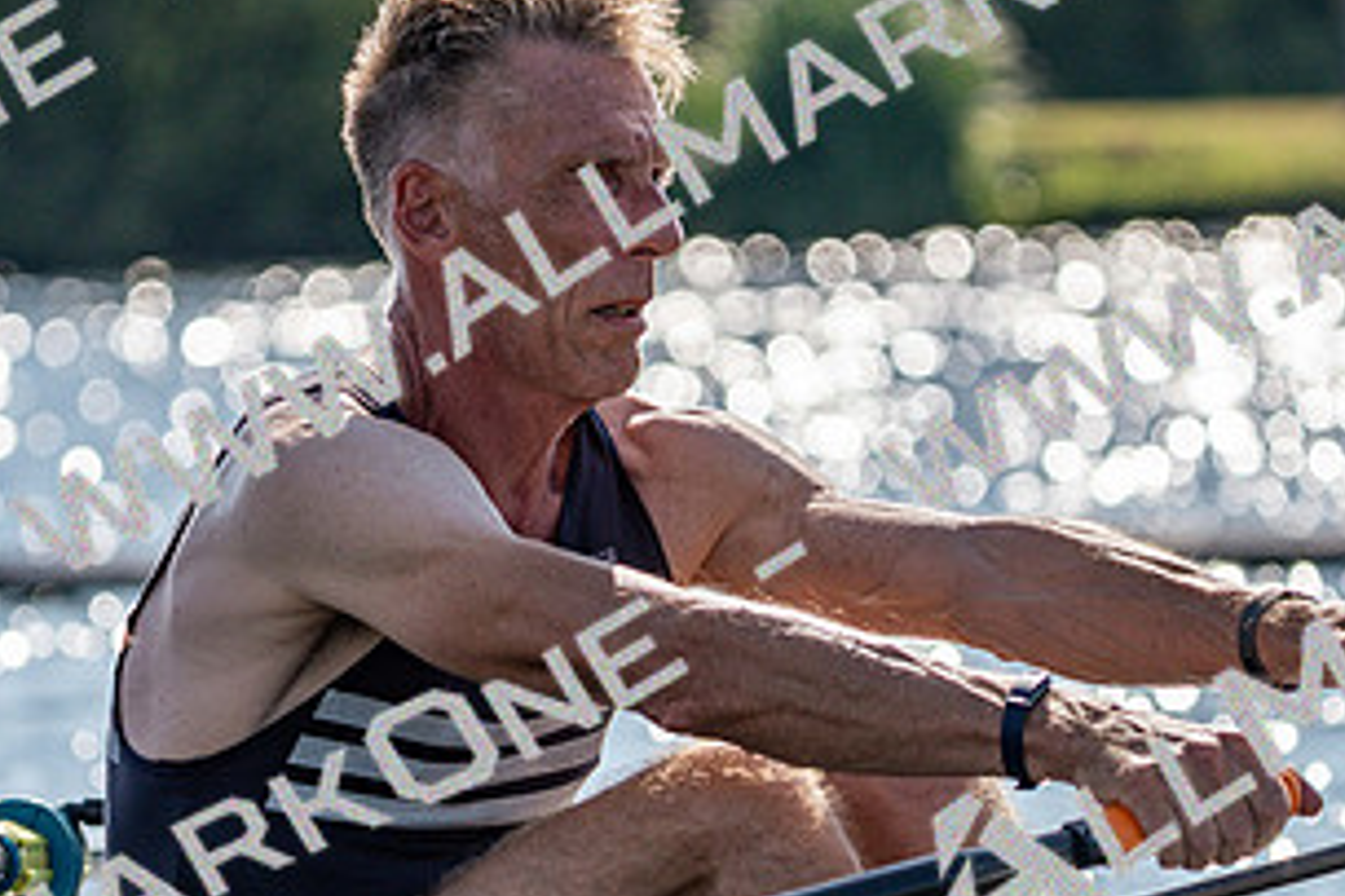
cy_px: 585
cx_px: 556
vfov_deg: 3.1
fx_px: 16765
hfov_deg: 4.6
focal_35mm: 449
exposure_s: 1/1600
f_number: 5.6
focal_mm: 236
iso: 160
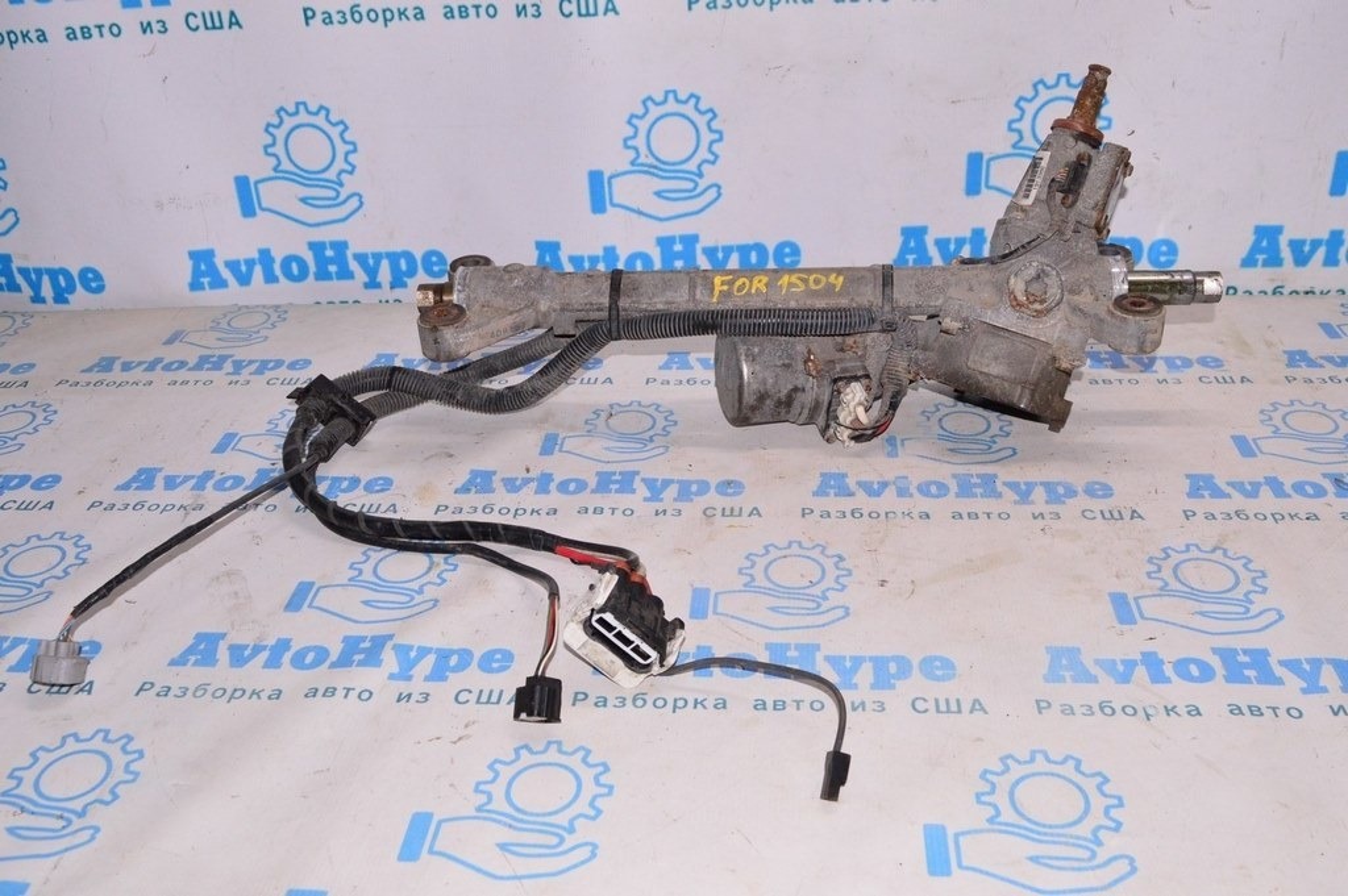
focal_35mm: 36
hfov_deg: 53.2
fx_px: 1347
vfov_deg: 36.8
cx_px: 674
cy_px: 448
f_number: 8
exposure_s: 1/200
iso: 1600
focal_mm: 24
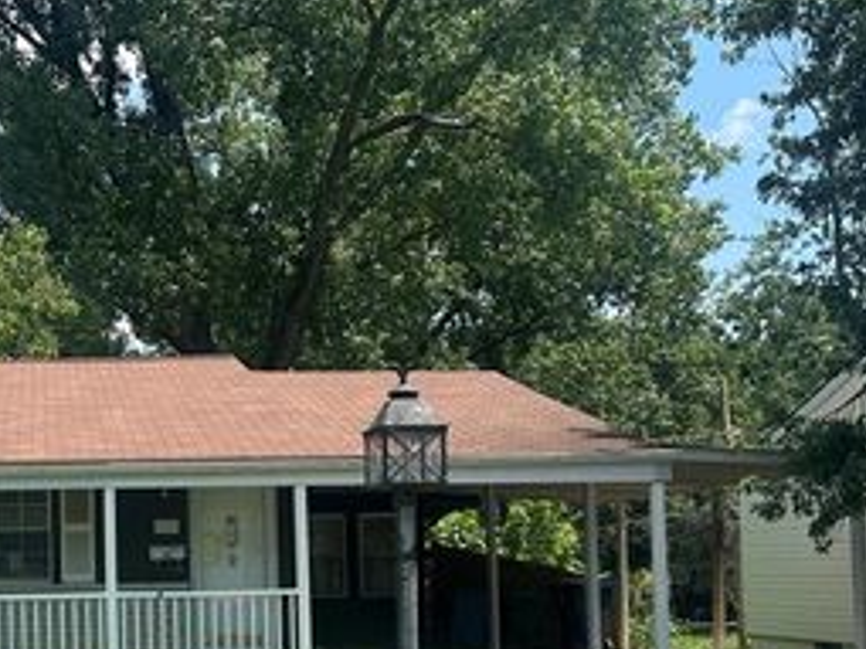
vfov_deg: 28.0
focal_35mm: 51
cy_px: 518
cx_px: 51
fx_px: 1275
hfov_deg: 34.9
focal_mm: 5.7
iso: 50
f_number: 1.5
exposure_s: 1/2123
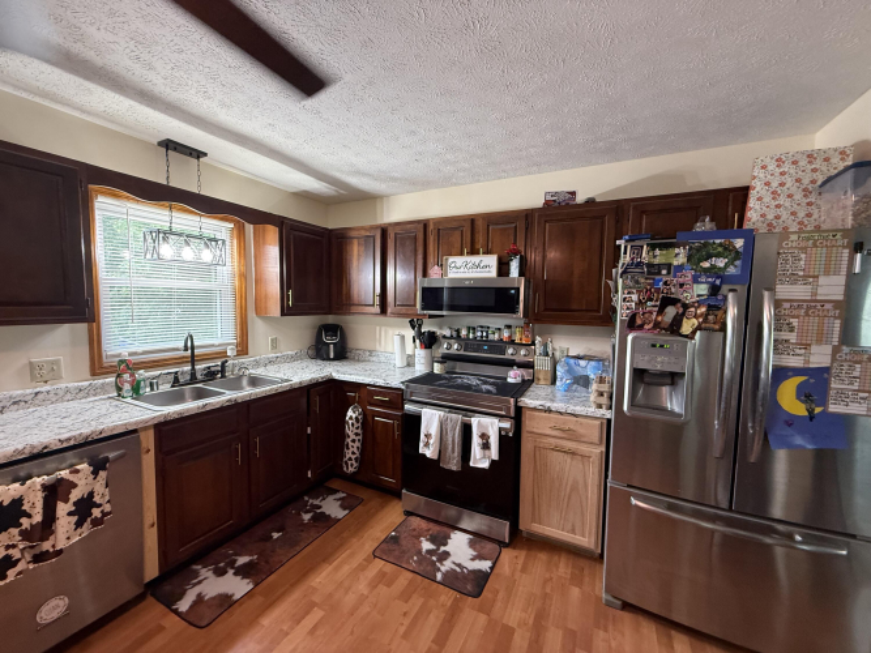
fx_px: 352
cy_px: 326
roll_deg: -0.6
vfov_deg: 85.7
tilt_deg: -4.8
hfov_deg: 102.1
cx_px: 436
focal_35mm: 14
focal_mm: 2.22
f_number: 2.2
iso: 320
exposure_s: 1/60
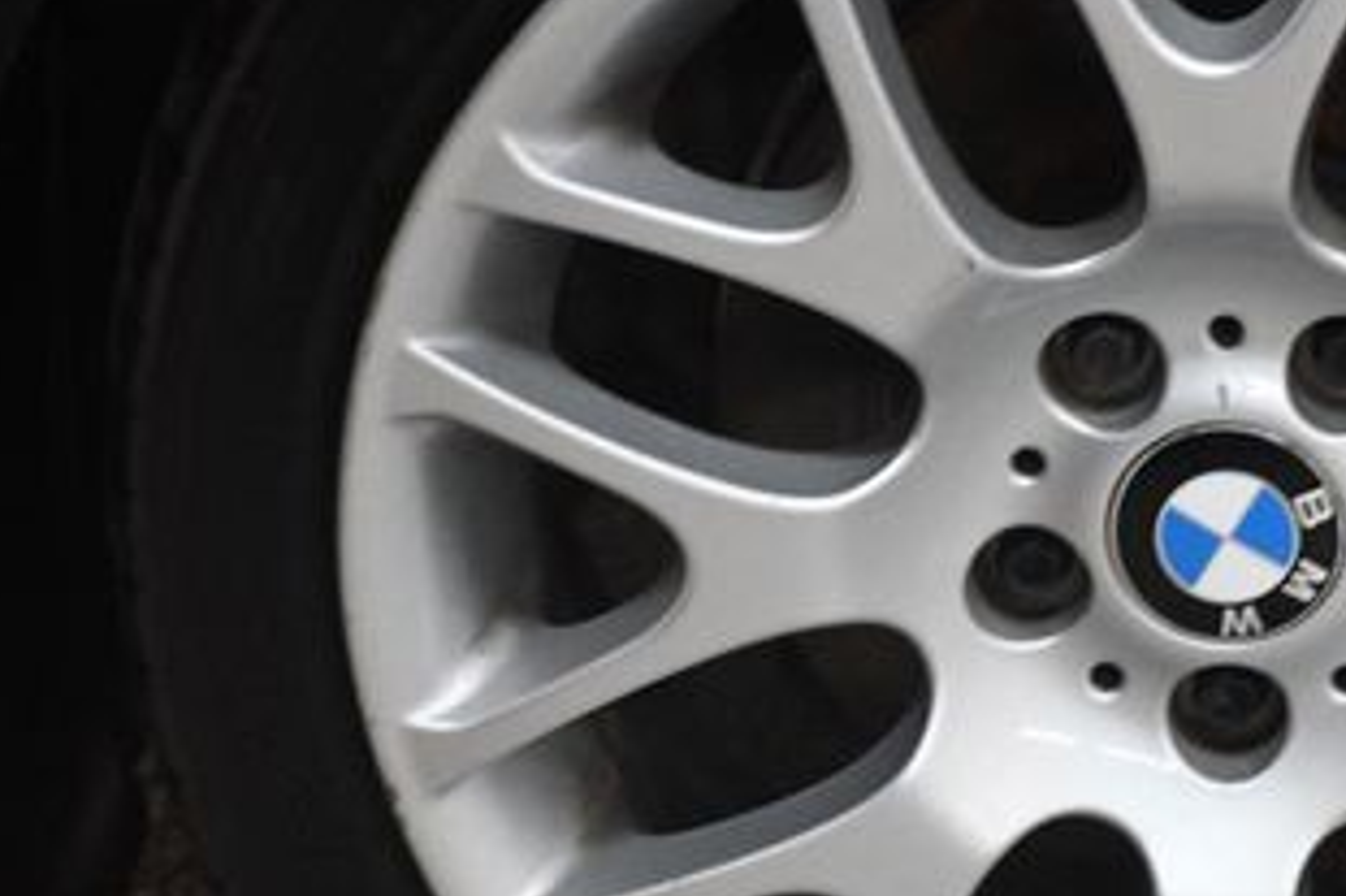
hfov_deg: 11.0
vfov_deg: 7.4
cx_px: 1316
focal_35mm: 185
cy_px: 615
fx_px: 6913
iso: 3200
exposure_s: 1/125
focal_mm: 60
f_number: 5
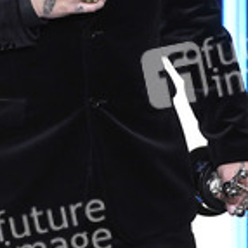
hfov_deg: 3.7
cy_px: -19
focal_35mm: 476
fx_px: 3858
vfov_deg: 3.7
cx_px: 73
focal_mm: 200
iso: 1600
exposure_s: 1/160
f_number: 4
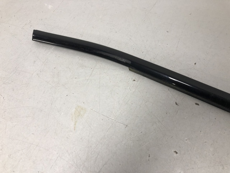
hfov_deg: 63.4
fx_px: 186
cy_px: 86
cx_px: 115
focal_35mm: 28
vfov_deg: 49.7
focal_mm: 4
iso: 32
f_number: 1.8
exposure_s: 1/25
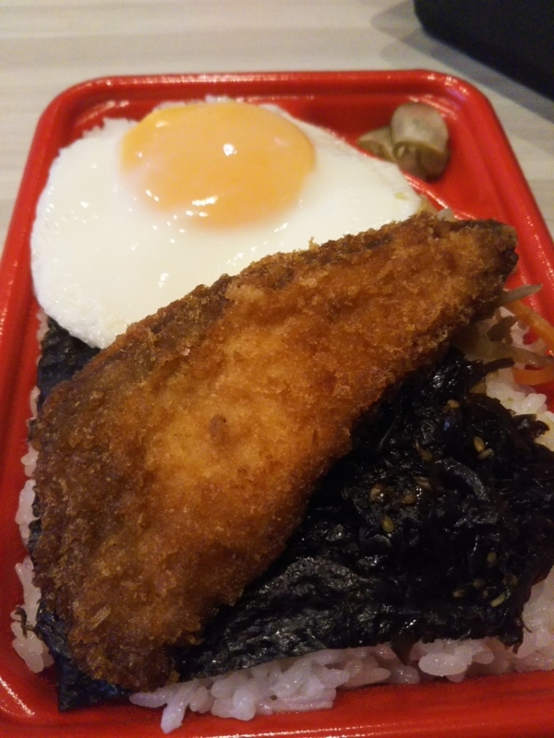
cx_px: 277
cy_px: 369
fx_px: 640
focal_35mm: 30
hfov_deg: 46.8
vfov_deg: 60.0
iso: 320
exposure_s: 1/120
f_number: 2.2
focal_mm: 4
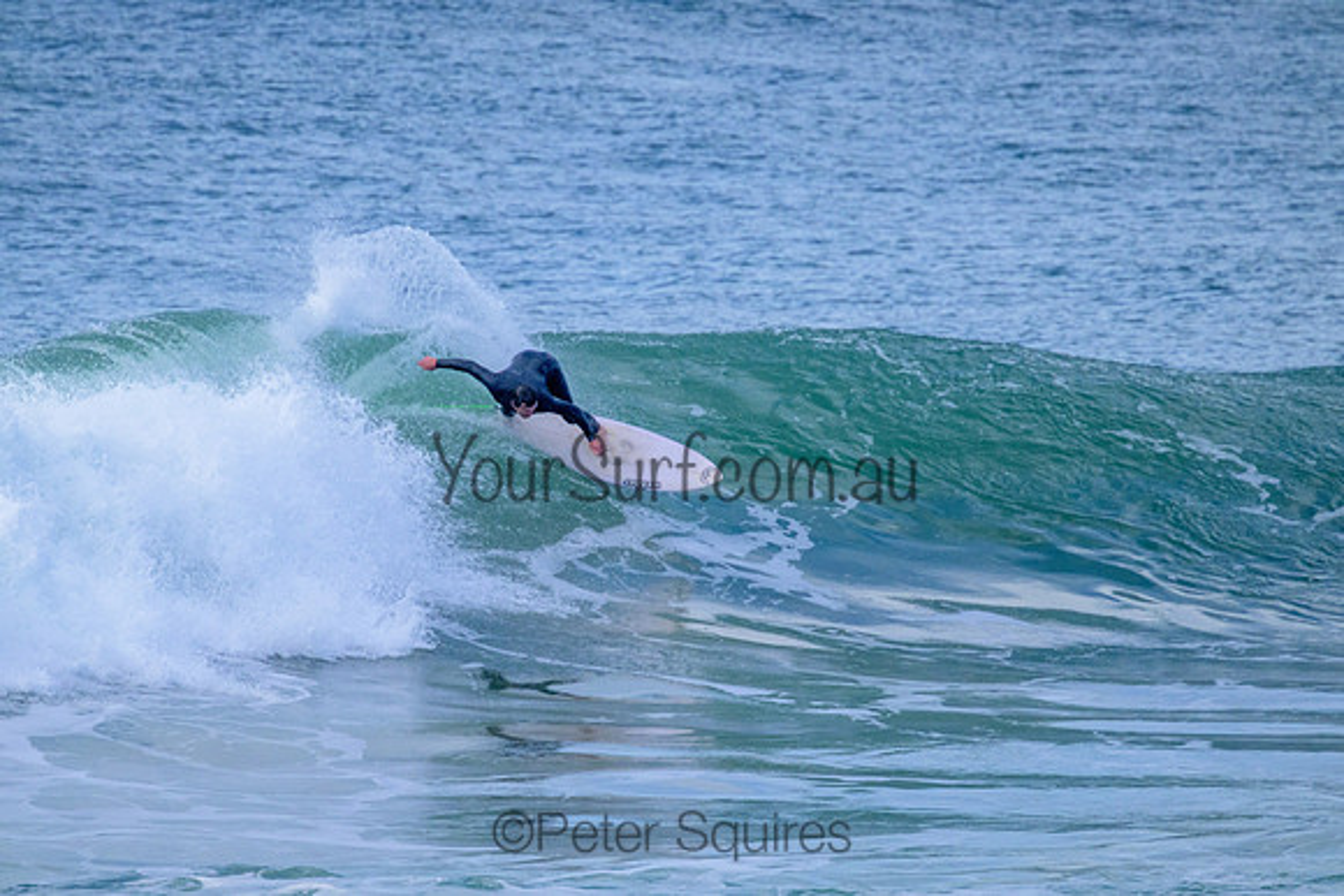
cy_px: 448
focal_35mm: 800
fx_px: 29872
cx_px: 672
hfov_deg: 2.6
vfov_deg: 1.7
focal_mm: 800
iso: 2500
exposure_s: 1/2000
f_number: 11
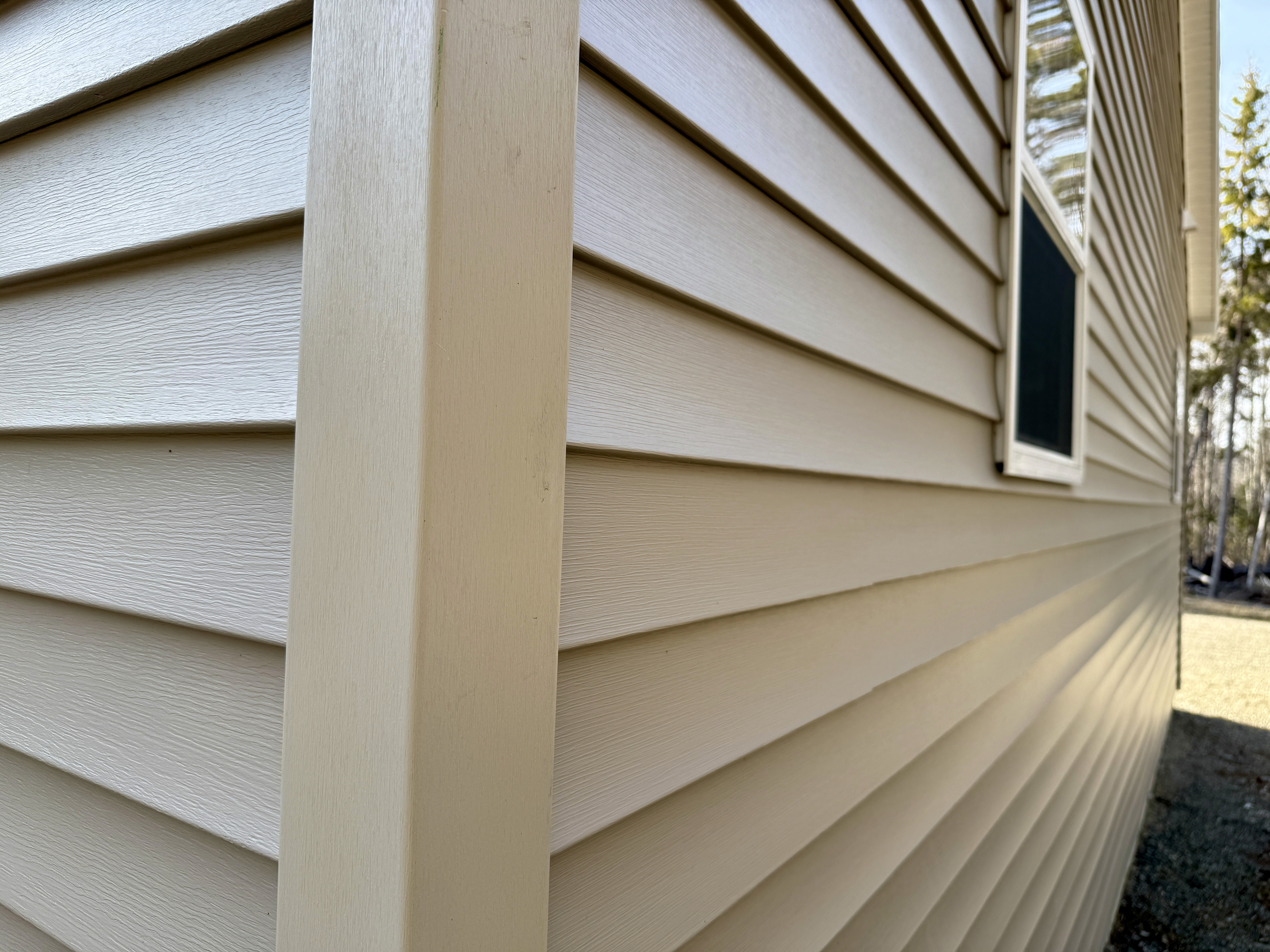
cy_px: 476
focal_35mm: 24
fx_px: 881
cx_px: 635
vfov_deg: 56.8
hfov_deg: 71.6
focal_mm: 6.76
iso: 80
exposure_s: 1/813
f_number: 1.78
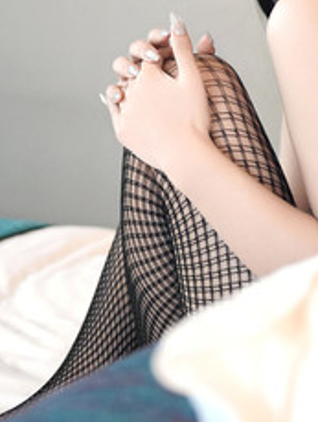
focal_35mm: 107
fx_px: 1308
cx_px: 330
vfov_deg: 17.7
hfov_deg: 13.6
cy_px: -42
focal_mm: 40
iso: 2000
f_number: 2.8
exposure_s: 1/60
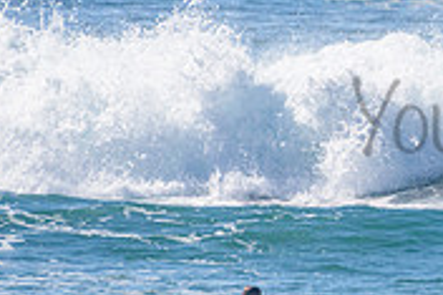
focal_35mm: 2024
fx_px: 24883
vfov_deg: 0.7
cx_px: 777
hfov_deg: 1.0
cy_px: 58
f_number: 5.6
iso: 450
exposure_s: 1/8000
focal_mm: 500
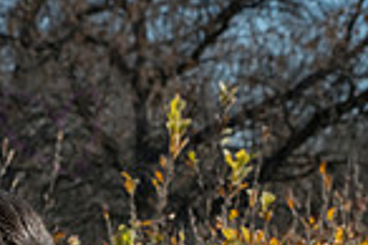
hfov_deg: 6.5
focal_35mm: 318
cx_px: 63
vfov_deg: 4.3
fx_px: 3247
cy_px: 443
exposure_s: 1/640
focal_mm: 80
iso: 400
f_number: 11
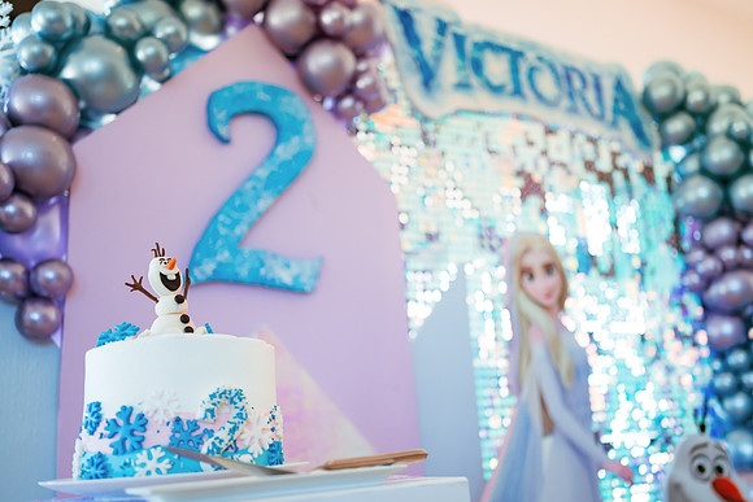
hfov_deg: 54.4
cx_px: 376
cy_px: 251
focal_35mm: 35
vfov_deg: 37.9
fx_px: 732
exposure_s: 1/400
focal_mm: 35
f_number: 1.8
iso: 640
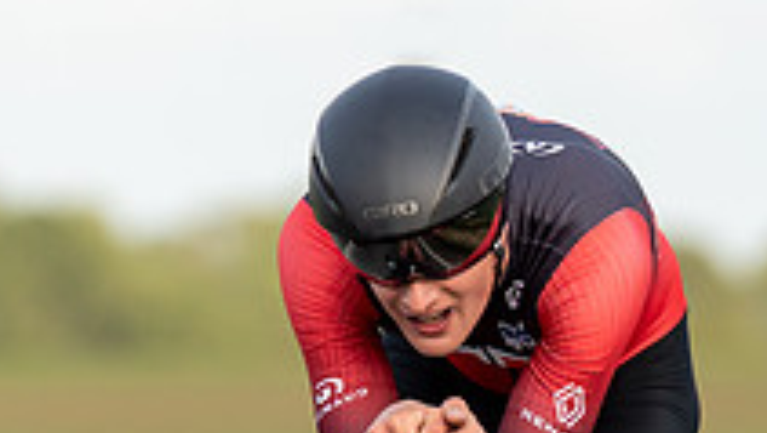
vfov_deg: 1.1
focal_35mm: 1098
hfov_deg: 2.0
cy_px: 591
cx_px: 497
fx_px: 22345
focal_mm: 197
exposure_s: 1/1000
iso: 160
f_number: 3.2
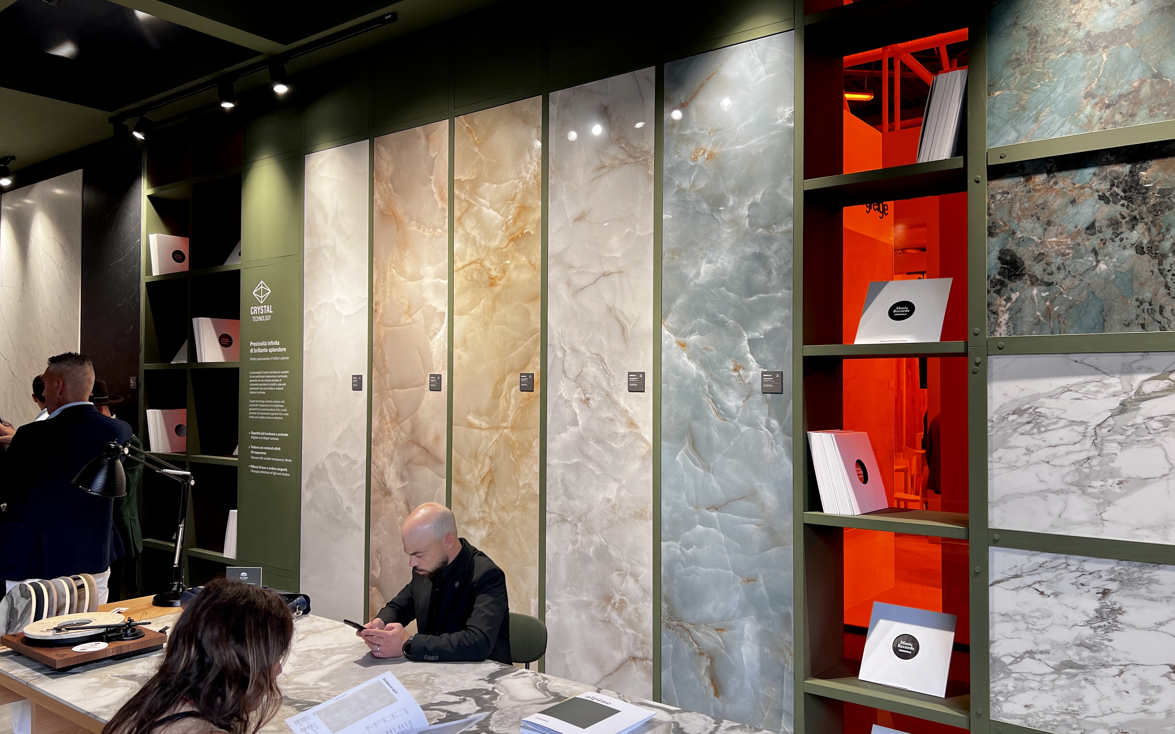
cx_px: 581
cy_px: 368
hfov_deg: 66.5
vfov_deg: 44.5
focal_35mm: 28
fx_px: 897
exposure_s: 1/106
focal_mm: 5.7
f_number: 1.5
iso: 32
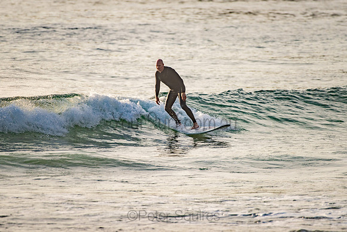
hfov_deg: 3.4
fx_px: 5902
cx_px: 183
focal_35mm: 612
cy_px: 103
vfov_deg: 2.2
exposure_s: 1/500
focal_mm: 500
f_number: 5.6
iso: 200
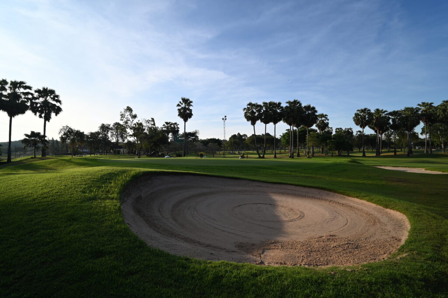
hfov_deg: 96.8
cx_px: 224
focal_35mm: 16
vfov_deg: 73.7
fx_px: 199
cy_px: 149
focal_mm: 16
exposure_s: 1/250
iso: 160
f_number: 8
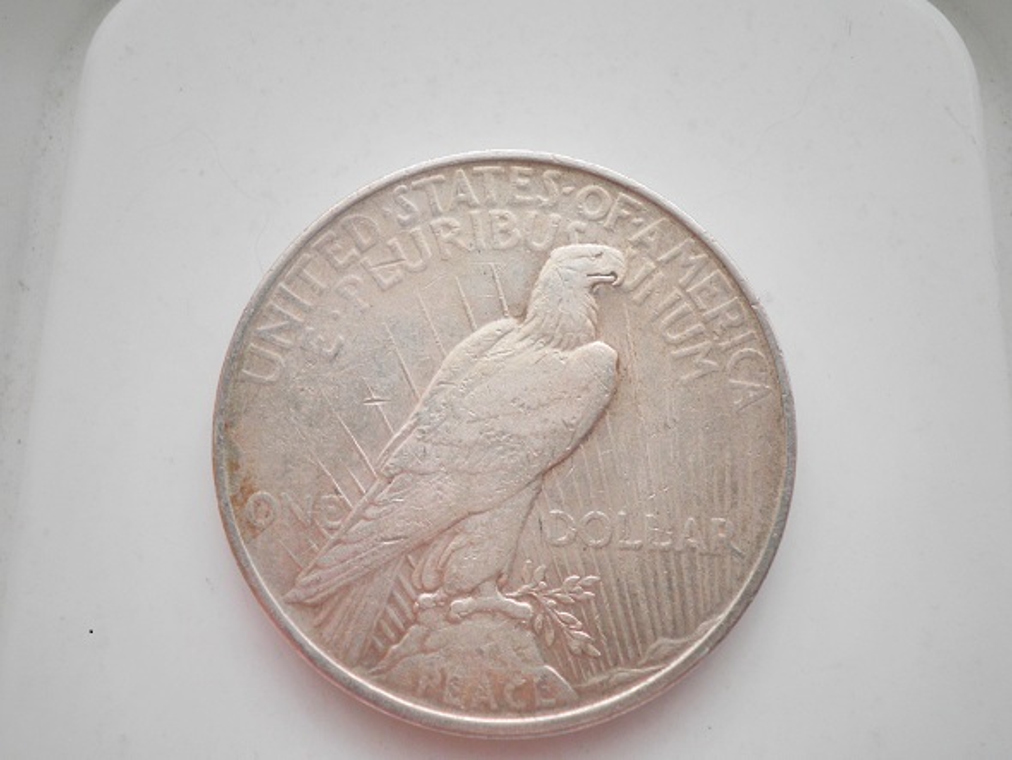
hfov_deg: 58.3
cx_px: 506
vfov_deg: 45.5
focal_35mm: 31
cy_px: 380
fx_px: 907
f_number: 2.8
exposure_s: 1/40
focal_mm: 5.5
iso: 100
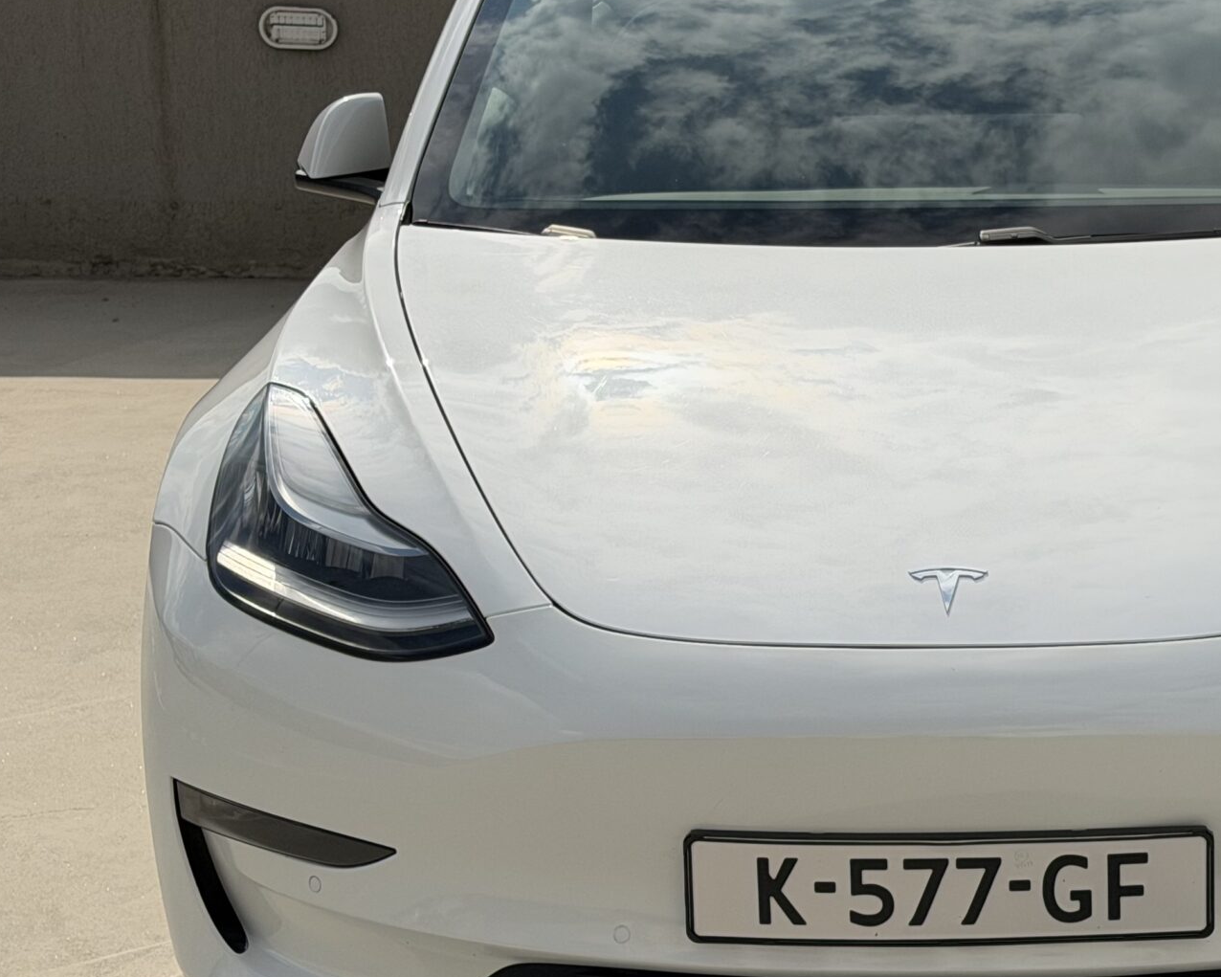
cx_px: 951
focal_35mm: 94
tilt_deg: -12.0
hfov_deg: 20.2
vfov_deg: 16.4
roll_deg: +0.4
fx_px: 3397
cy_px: 462
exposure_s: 1/13333
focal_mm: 6.76
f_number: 1.78
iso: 64
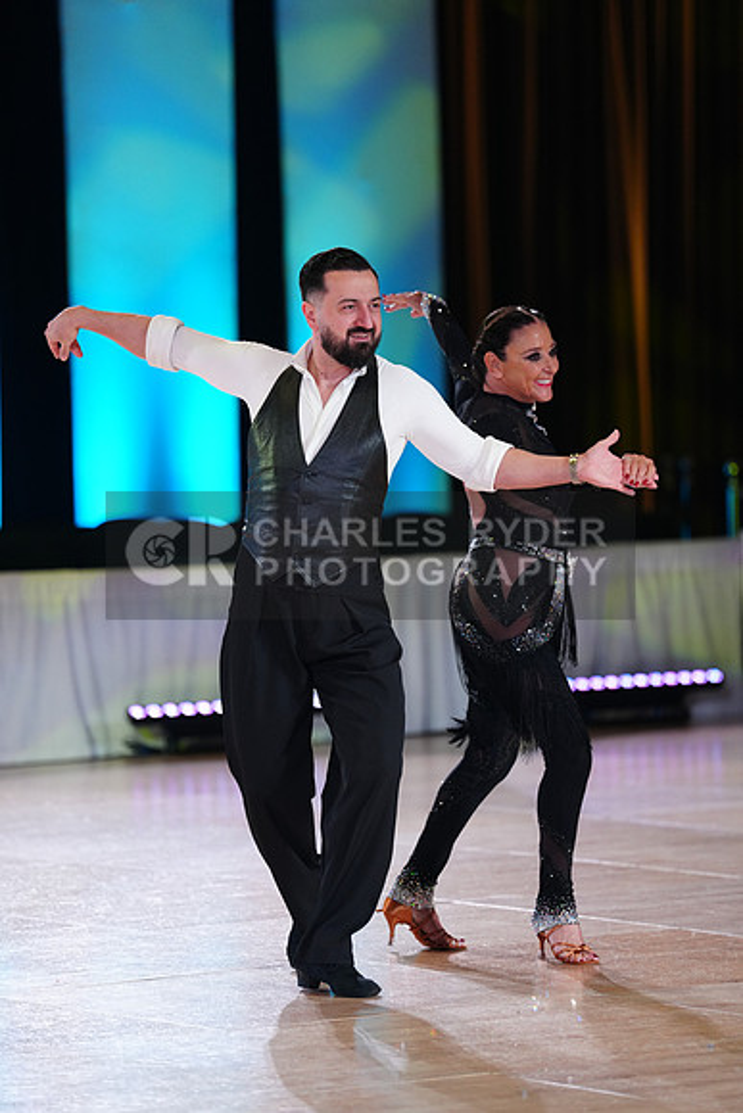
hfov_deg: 8.0
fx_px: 5290
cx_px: 372
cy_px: 556
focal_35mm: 171
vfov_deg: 12.0
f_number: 2.8
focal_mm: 171
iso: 2000
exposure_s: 1/400
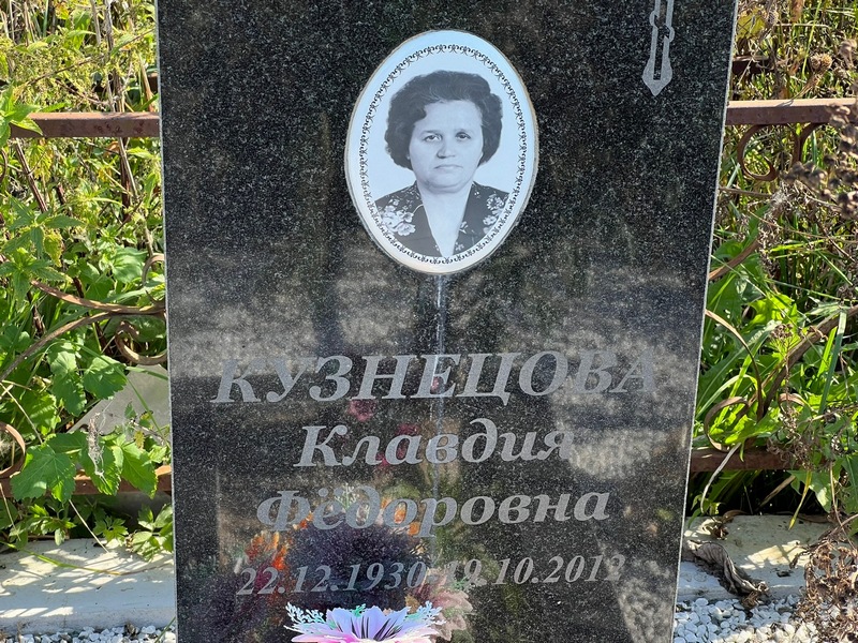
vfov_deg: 19.1
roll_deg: -0.3
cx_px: 429
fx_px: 1909
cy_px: 322
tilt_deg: -25.1
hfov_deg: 25.3
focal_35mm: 77
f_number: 2.8
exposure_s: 1/193
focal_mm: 9
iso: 32
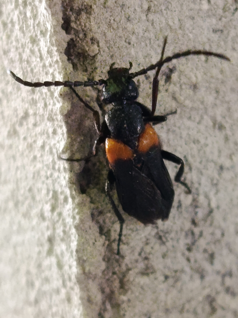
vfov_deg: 26.3
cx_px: 119
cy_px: 159
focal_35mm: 74
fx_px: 679
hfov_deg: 19.9
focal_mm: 5.24
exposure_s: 1/100
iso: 1098
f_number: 1.7
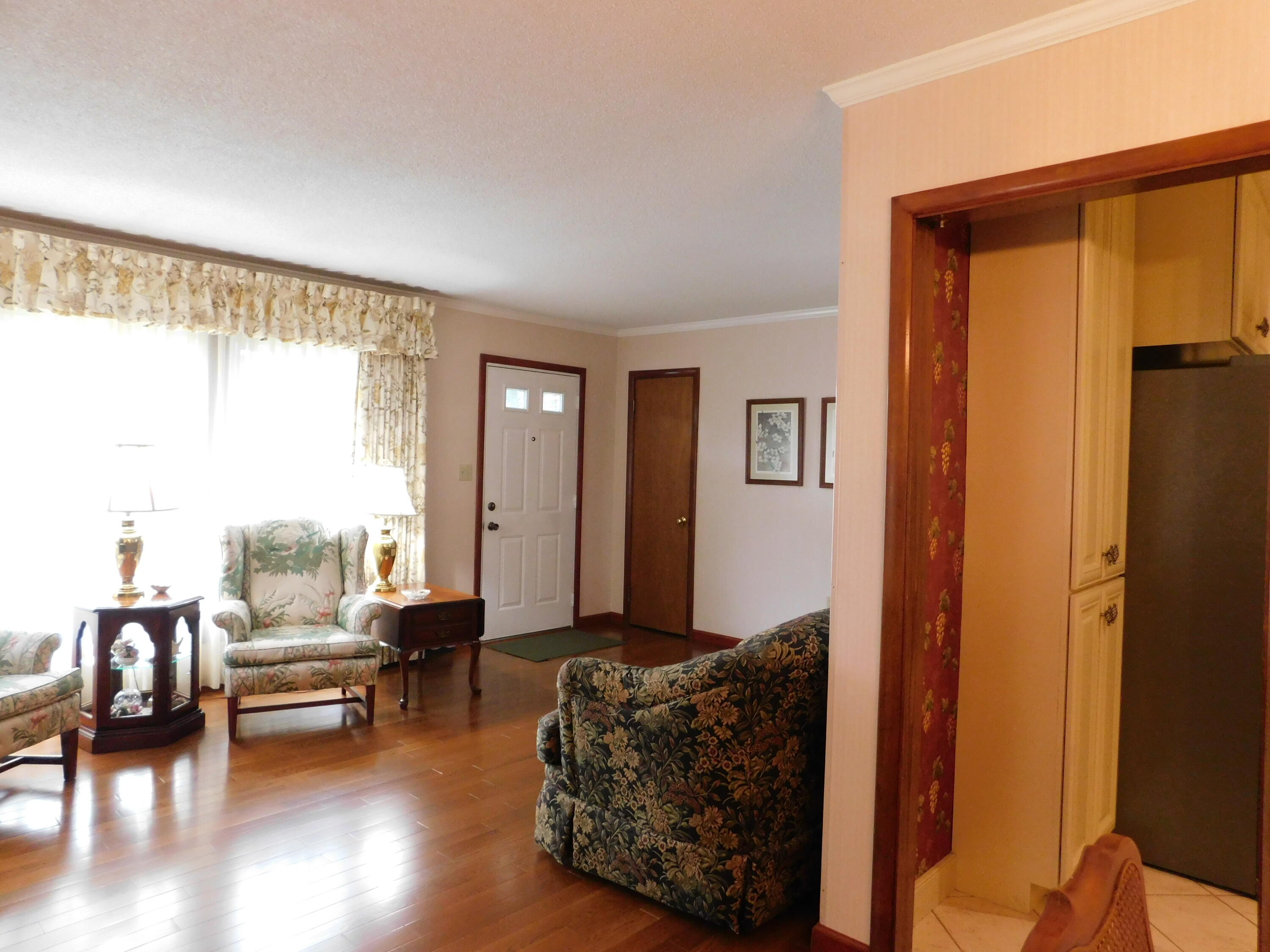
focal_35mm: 23
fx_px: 844
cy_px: 476
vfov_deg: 58.9
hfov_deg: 73.9
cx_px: 635
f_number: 3
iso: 400
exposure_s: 1/30
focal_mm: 4
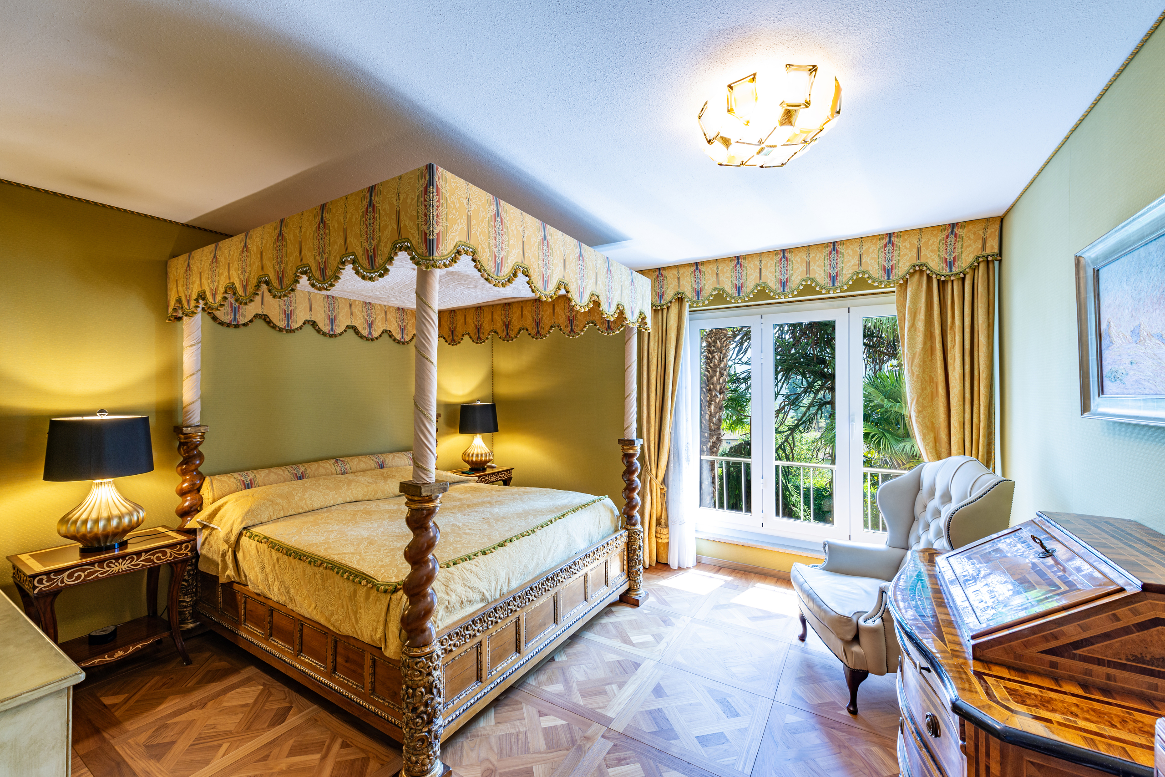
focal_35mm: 14
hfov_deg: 104.3
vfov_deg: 81.2
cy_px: 388
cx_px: 582
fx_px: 453
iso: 100
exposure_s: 1/2
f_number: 9
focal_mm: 14
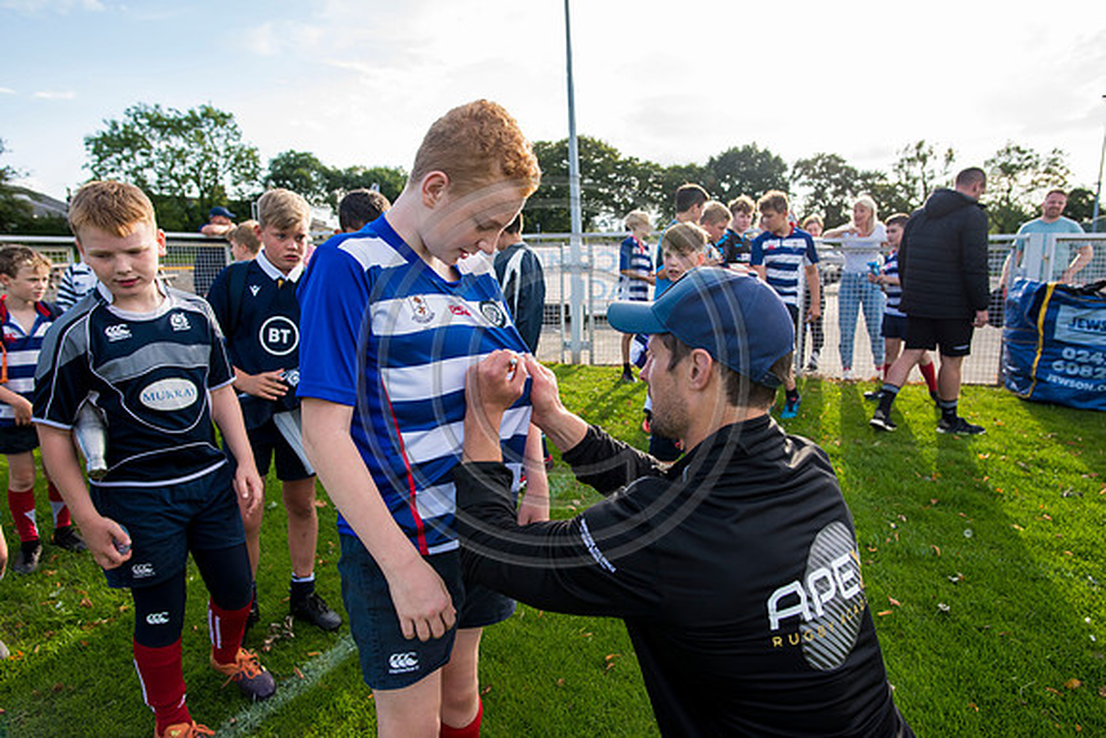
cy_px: 369
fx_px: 615
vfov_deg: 62.0
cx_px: 553
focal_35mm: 20
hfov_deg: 84.0
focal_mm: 20
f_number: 4
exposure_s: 1/640
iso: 400
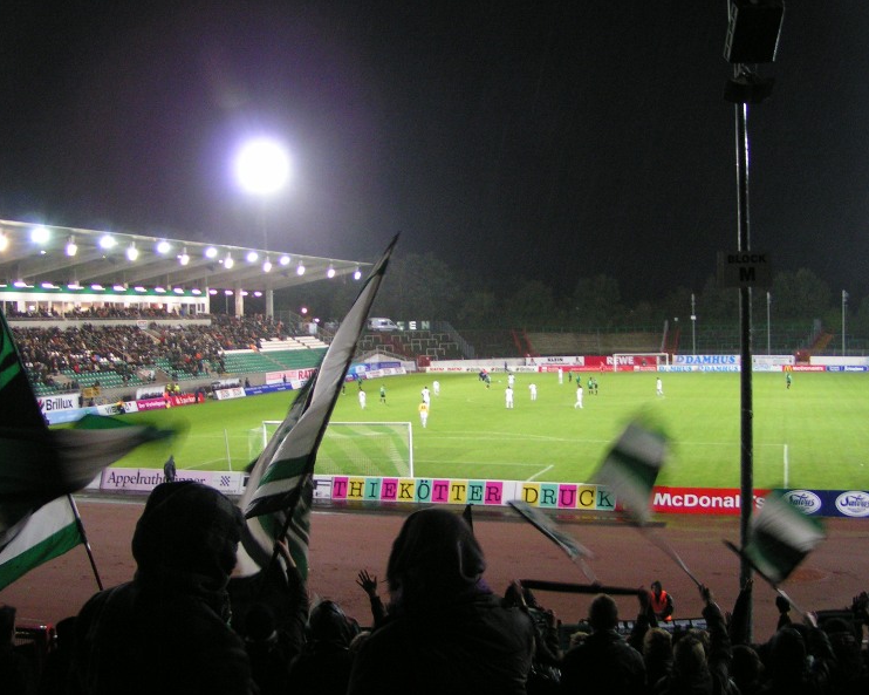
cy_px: 349
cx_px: 409
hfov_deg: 45.8
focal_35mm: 40
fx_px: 1028
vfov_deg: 37.3
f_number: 2.8
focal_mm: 5.8
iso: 200
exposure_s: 1/25
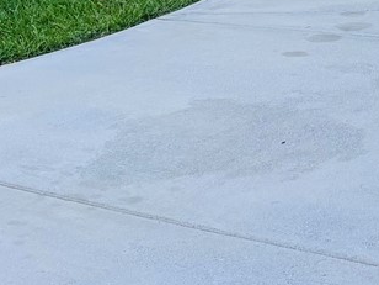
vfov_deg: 10.3
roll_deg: -0.2
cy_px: -236
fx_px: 1478
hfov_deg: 14.2
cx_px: 450
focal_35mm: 135
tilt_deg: -0.9
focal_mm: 5.96
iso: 50
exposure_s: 1/1783
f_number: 1.6
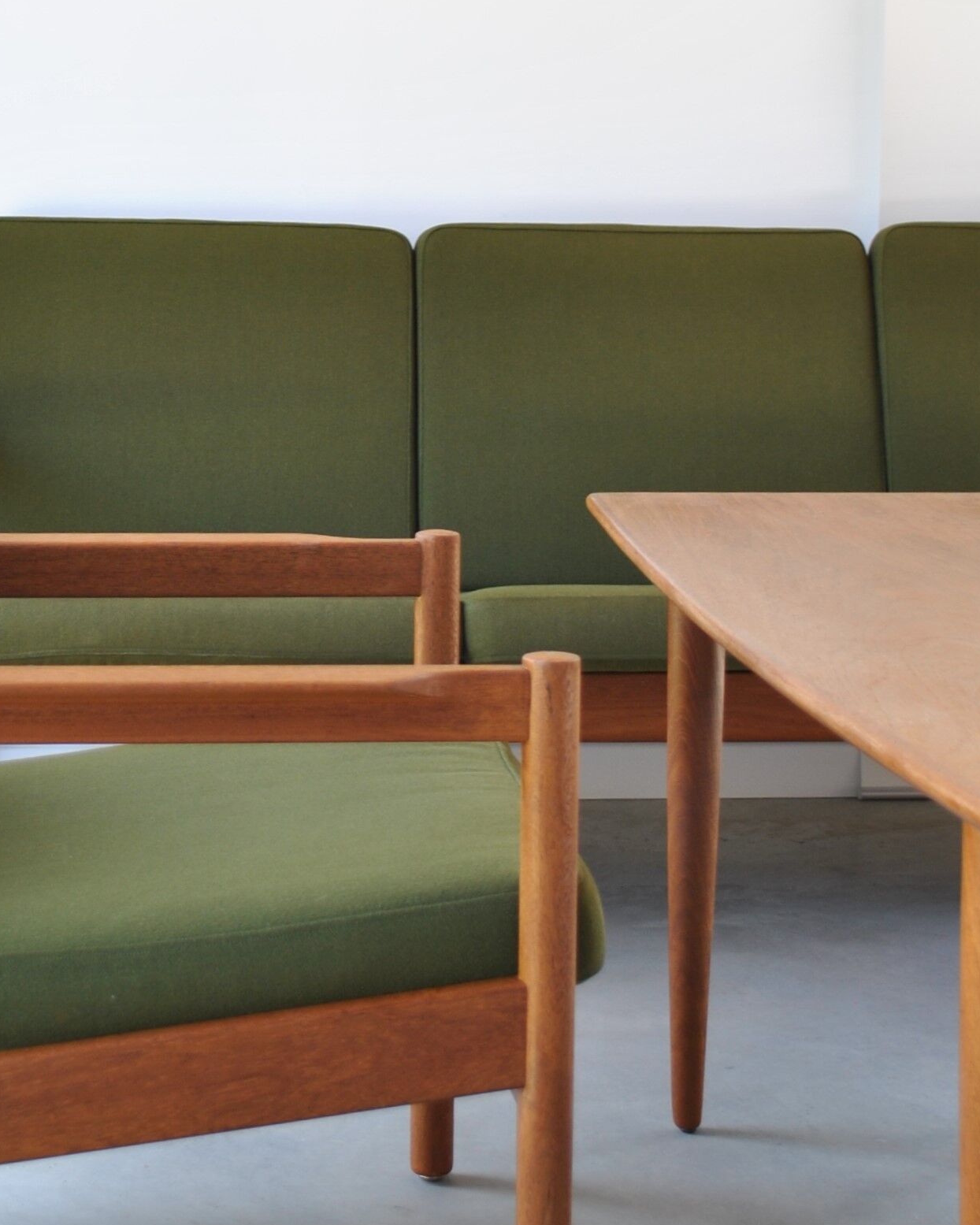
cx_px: 293
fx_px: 2937
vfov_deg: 23.4
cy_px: 353
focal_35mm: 81
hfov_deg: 18.9
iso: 100
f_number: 4
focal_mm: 24
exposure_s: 1/30
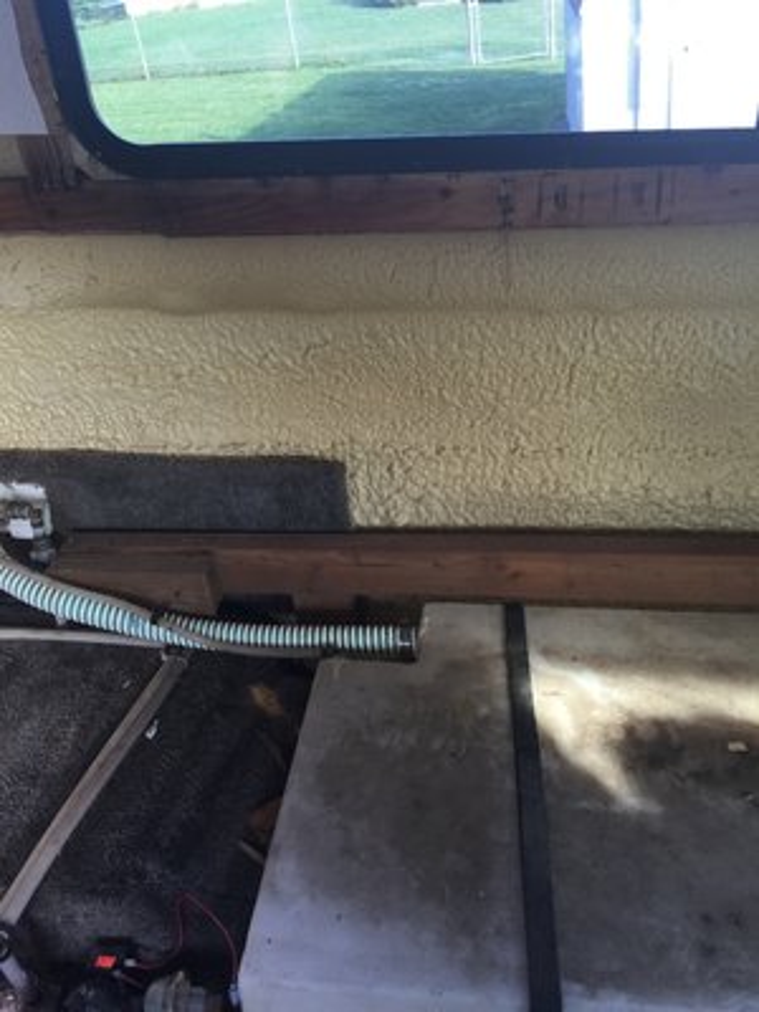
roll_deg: +10.9
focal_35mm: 29
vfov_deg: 61.7
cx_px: 380
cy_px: 506
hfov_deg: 48.2
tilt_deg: -31.9
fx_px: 848
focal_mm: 4.15
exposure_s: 1/30
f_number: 2.2
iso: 40
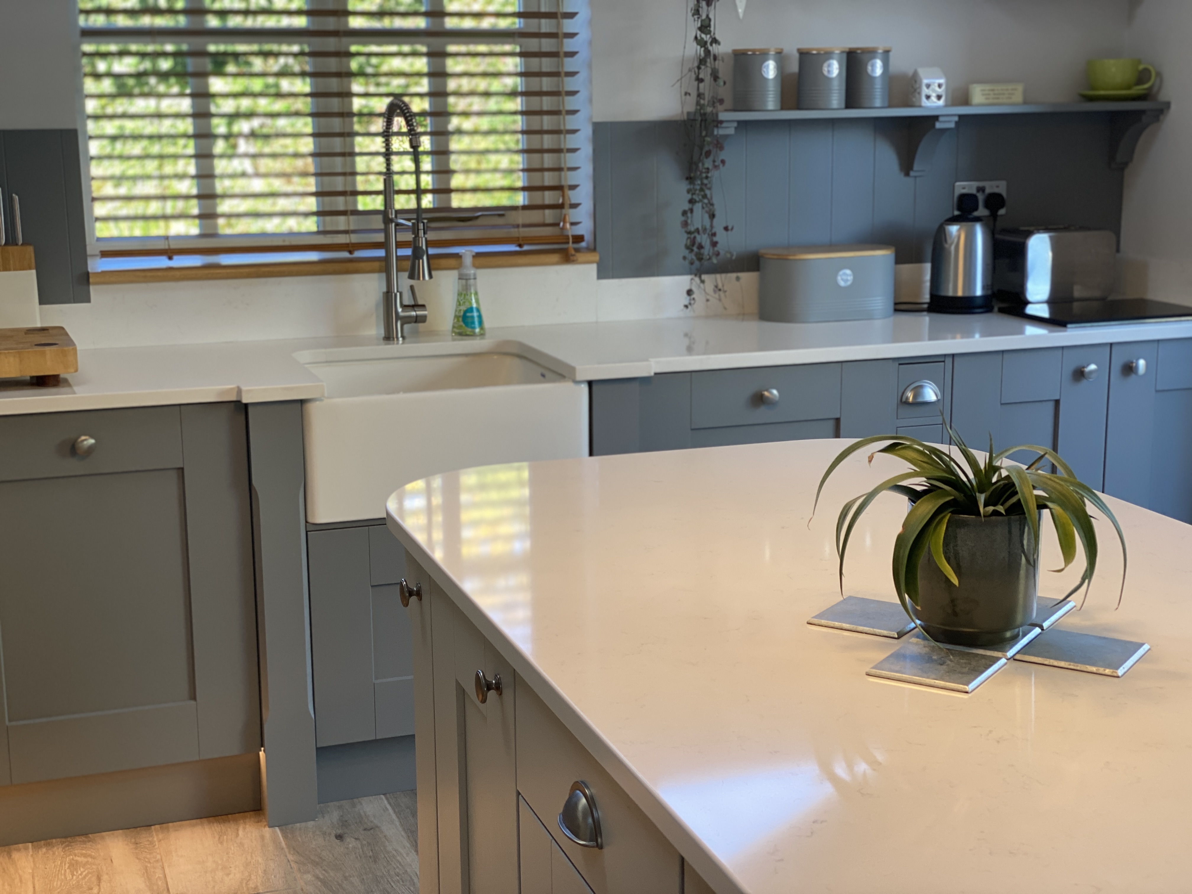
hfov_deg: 36.8
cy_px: 447
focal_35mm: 52
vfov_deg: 28.0
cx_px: 596
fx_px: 1791
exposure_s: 1/100
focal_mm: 6
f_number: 2
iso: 50
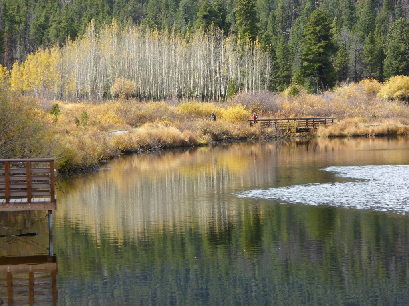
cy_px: 153
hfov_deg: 11.2
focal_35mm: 177
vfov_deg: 8.4
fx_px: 2091
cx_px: 204
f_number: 5.5
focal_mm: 28.7
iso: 100
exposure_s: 1/125
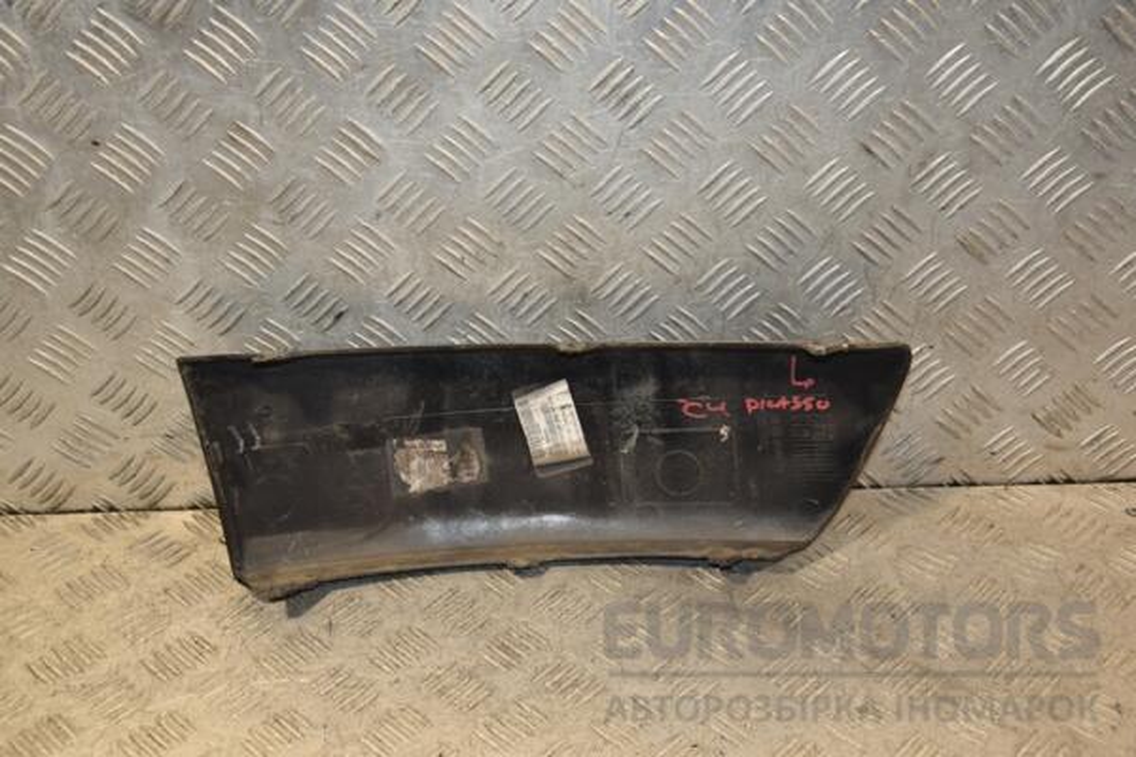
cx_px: 568
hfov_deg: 38.9
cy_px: 378
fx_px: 1609
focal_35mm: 51
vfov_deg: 26.5
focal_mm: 34
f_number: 5
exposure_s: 1/160
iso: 800
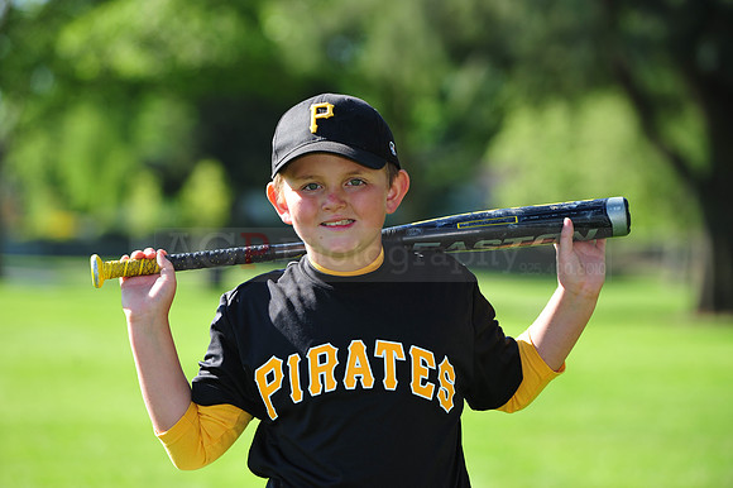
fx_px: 3358
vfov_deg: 8.3
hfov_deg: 12.5
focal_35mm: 165
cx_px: 366
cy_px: 244
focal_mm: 165
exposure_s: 1/500
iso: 200
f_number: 5
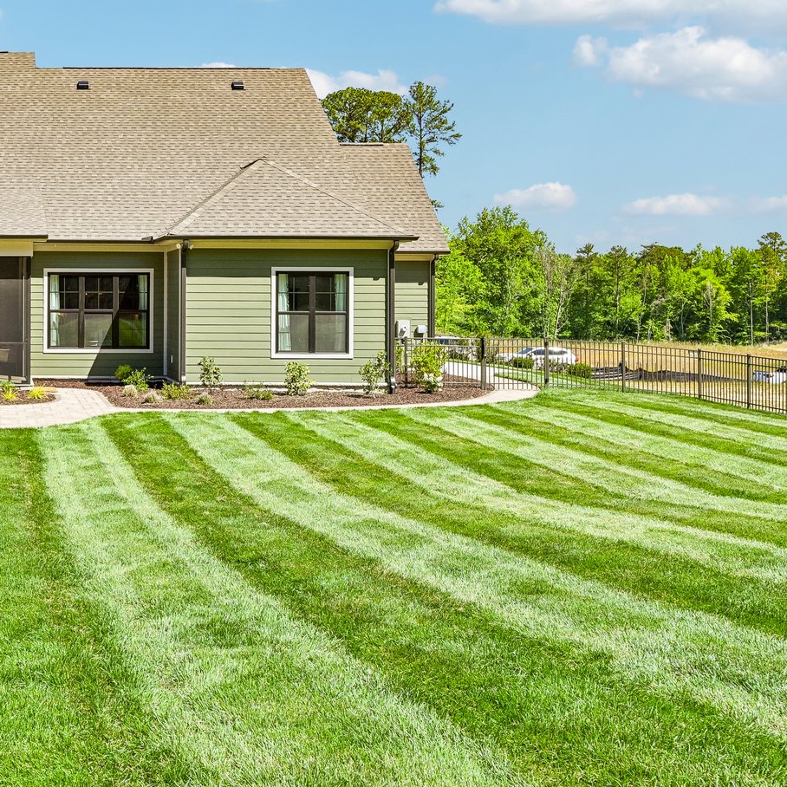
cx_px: 7
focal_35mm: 46
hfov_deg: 33.7
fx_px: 1183
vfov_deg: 36.6
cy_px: 297
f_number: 8
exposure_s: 1/500
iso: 100
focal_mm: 24
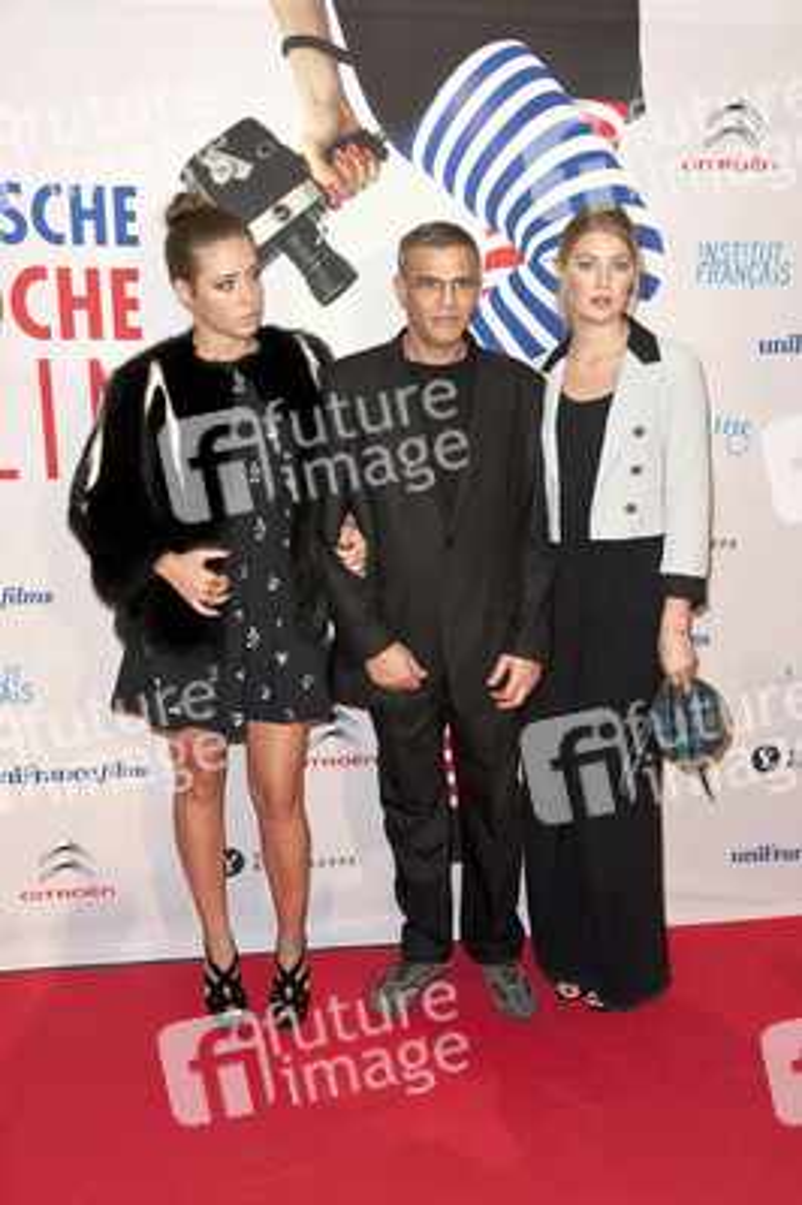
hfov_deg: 36.8
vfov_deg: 53.2
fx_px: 1205
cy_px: 602
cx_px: 401
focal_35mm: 36
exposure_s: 1/125
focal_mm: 36
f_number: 5.6
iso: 1000
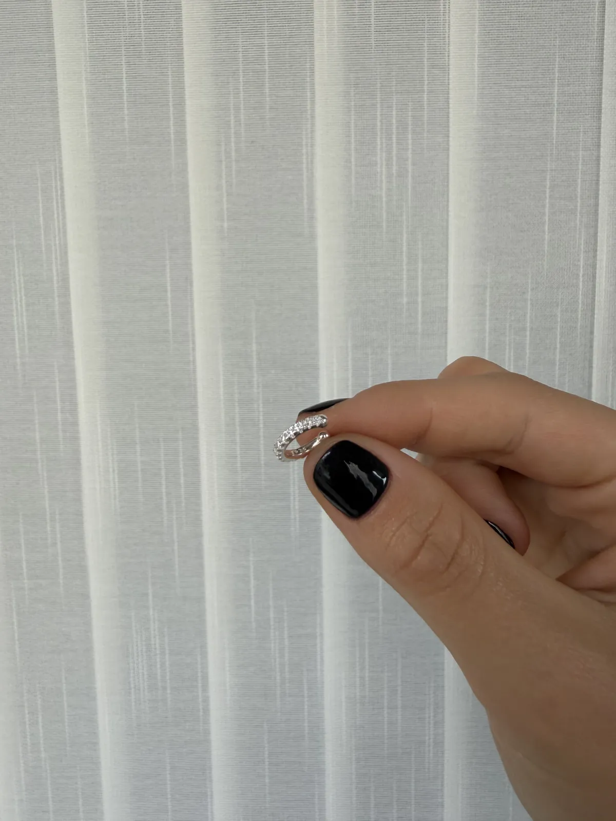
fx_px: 593
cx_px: 308
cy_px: 410
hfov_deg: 54.9
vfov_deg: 69.4
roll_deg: +0.6
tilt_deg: -7.1
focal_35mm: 25
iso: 64
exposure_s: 1/121
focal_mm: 2.22
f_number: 2.2
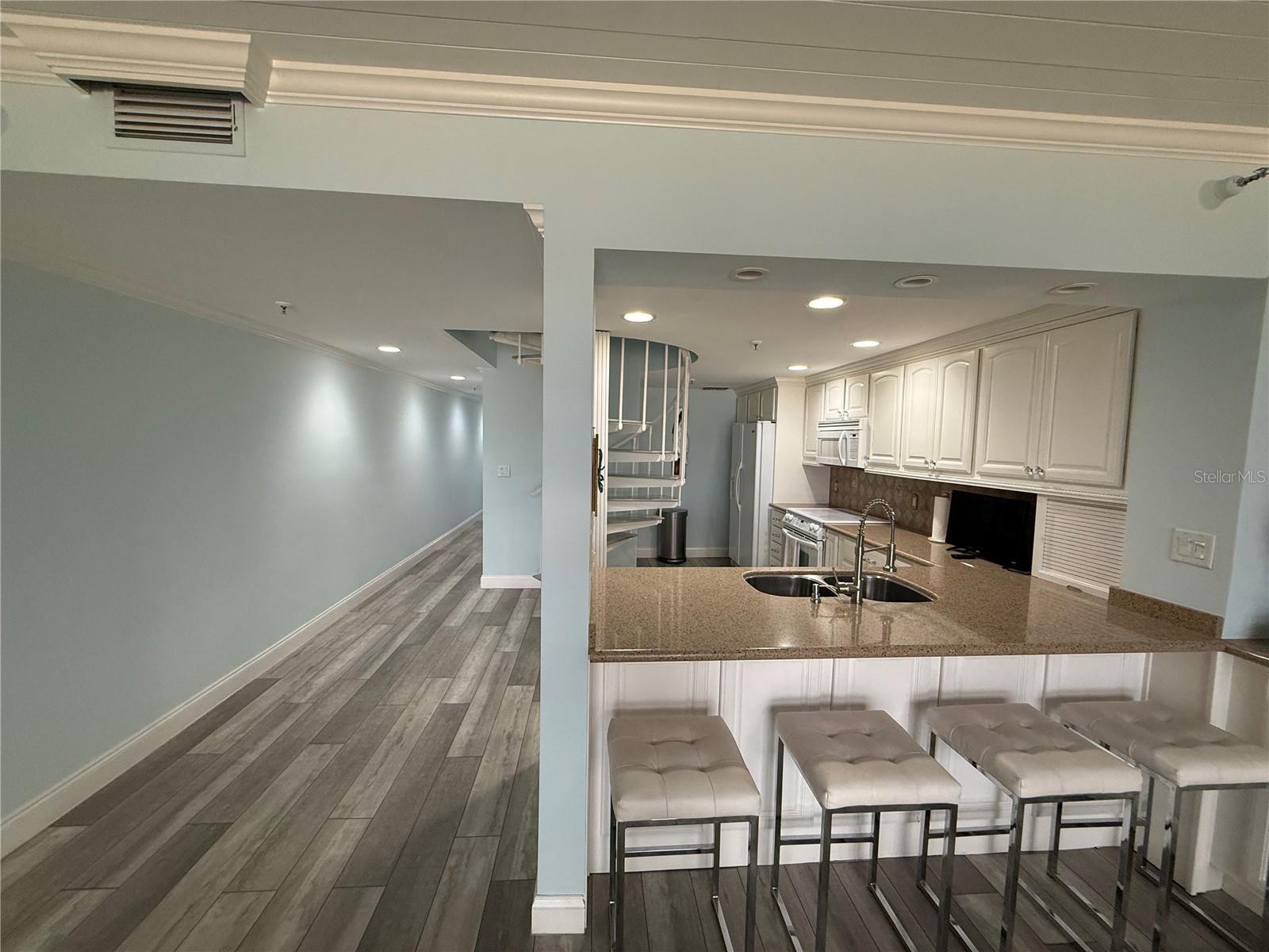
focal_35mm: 14
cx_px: 634
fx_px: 513
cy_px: 476
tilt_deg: -4.2
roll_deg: -1.5
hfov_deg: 102.1
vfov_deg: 85.7
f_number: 2.2
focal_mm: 2.22
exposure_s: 1/120
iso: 250
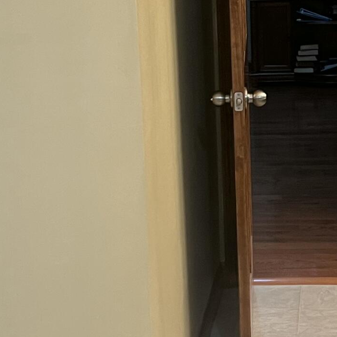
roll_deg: +1.0
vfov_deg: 17.7
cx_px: 288
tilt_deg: -13.1
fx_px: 1079
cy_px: 130
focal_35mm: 98
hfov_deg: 17.5
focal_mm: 5.1
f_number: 1.6
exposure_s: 1/60
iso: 100
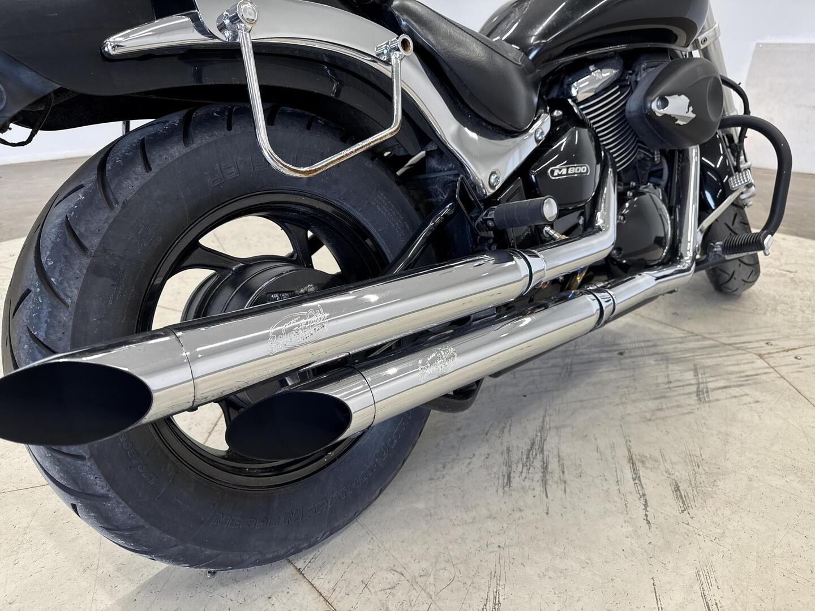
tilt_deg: -22.9
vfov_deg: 56.8
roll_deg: -1.7
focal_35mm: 24
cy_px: 306
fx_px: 565
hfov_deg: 71.6
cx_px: 408
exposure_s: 1/100
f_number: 1.78
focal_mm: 6.76
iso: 100
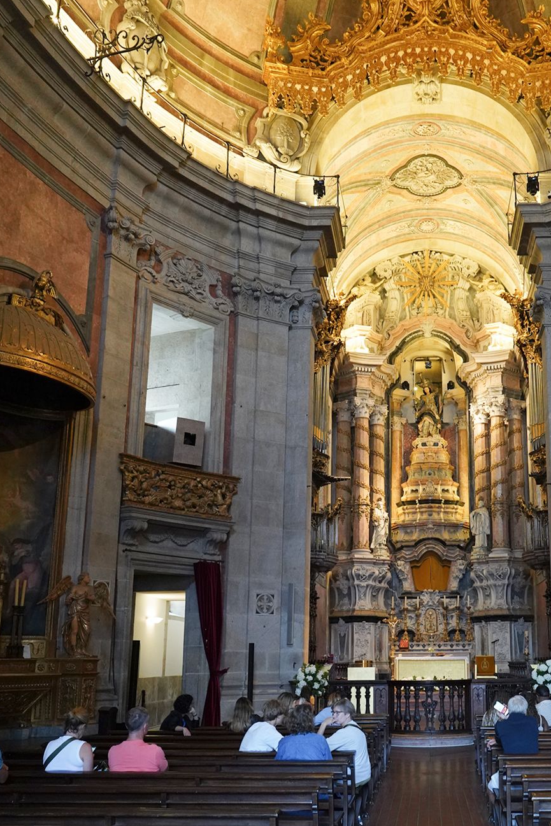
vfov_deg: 51.8
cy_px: 459
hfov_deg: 35.2
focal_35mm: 37
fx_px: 849
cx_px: 409
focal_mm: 24
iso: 3200
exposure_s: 1/80
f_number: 5.6
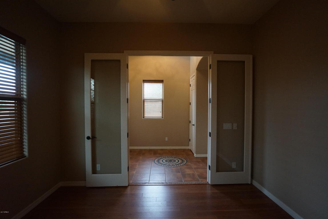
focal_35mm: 17
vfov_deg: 70.5
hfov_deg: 93.3
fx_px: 155
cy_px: 110
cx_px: 164
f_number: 4
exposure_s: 1/160
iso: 4000
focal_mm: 17
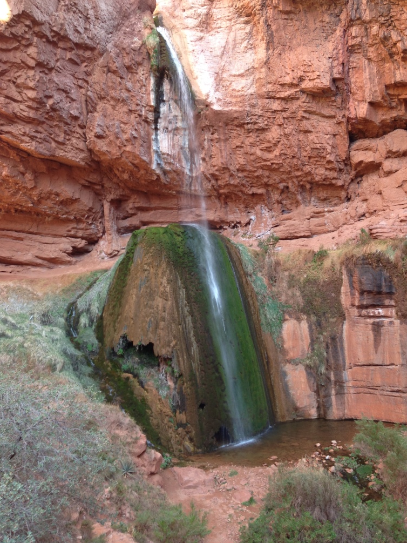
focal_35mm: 35
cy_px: 261
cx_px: 199
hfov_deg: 40.7
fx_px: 549
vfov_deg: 52.6
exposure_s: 1/60
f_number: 2.4
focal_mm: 4.12
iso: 50
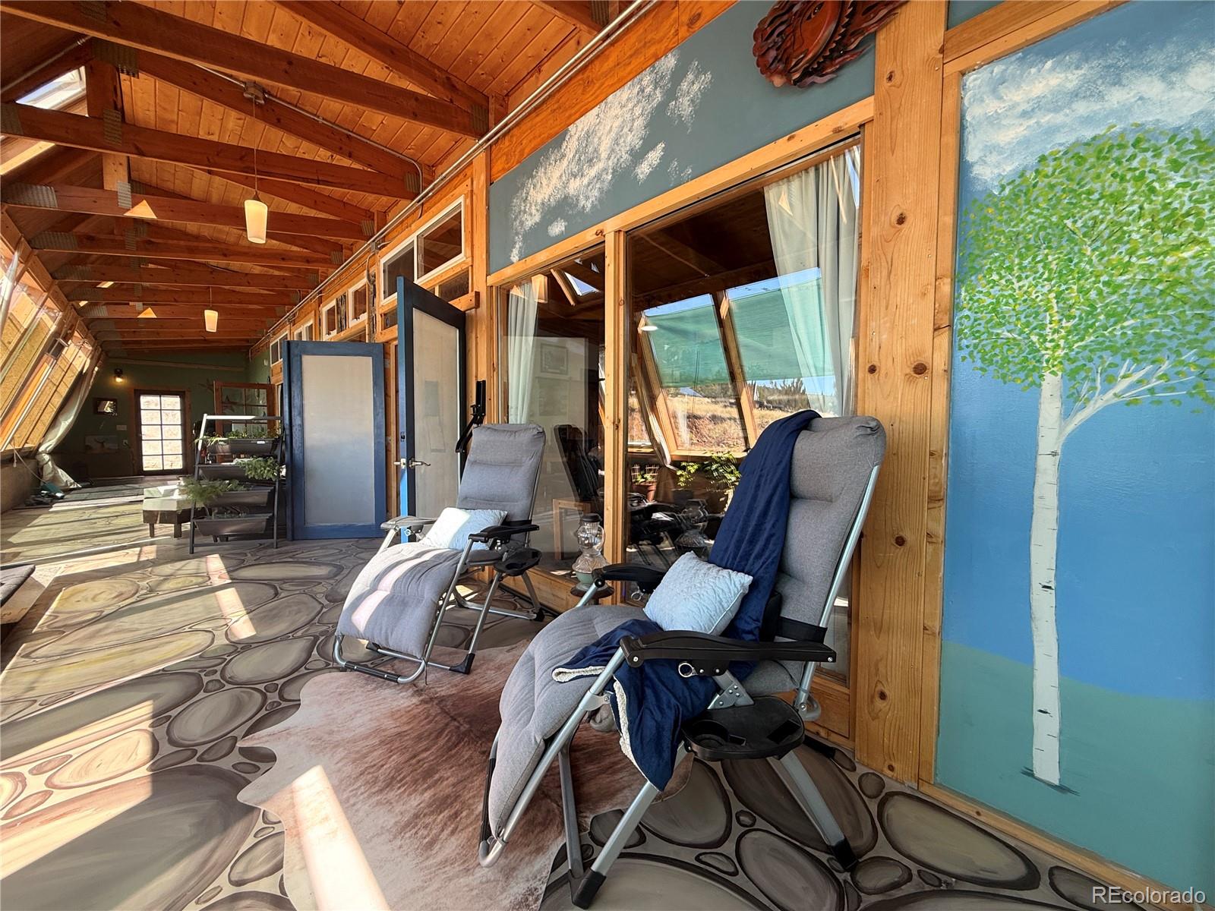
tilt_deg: -2.4
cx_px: 608
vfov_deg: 85.7
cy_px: 456
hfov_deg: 102.1
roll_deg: -0.8
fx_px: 491
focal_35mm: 14
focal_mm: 2.22
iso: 64
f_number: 2.2
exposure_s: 1/123
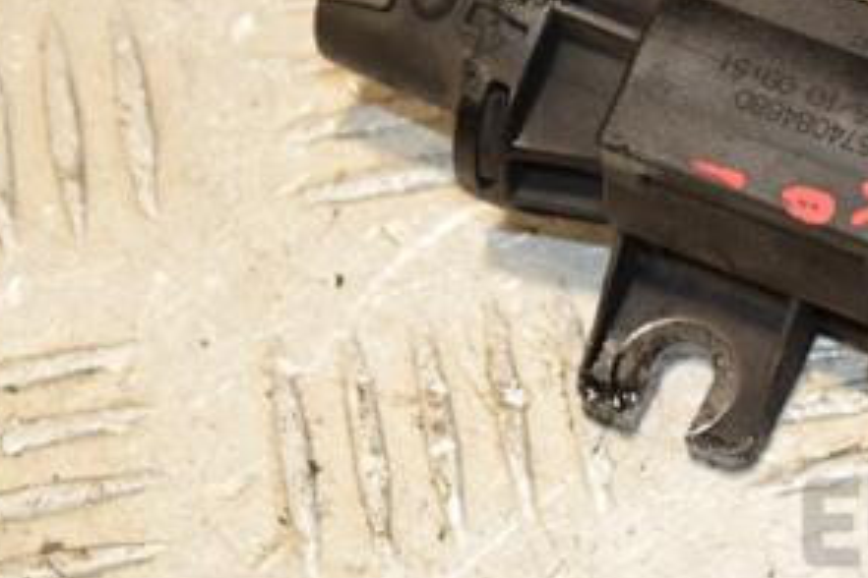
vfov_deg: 6.8
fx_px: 4870
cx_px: 747
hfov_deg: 10.1
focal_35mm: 202
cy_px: 130
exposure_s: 1/200
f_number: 8
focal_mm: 66
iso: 800
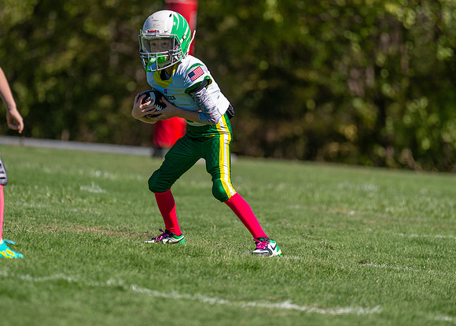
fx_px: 4054
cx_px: 211
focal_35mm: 313
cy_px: 166
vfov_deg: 4.6
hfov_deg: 6.4
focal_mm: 200
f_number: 2.8
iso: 160
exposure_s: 1/3200
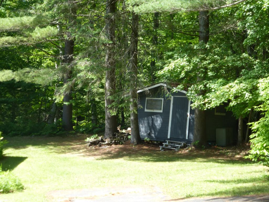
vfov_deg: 17.4
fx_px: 661
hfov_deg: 23.0
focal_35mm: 85
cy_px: 101
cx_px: 134
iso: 100
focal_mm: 14.2
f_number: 5.1
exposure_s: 1/100
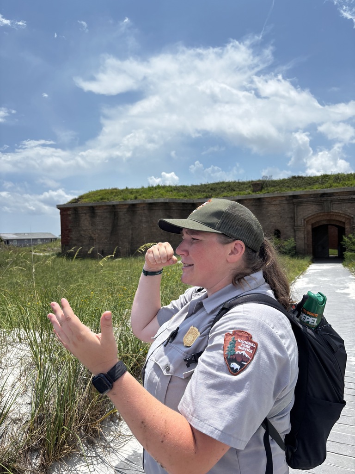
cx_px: 178
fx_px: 356
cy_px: 237
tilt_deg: -0.7
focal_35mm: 26
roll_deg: +1.2
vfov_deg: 67.3
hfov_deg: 53.1
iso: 50
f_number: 1.6
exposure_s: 1/5348
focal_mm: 5.96
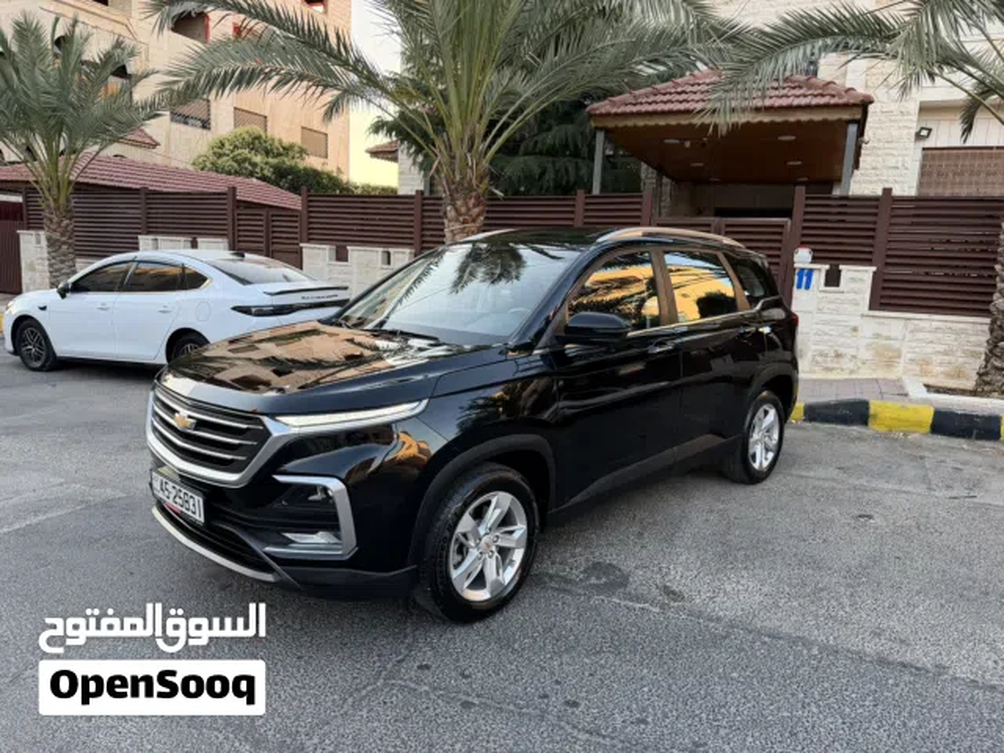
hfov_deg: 71.6
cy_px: 376
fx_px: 696
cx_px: 502
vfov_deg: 56.8
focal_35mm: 24
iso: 200
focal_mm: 6.76
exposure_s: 1/215
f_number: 1.78
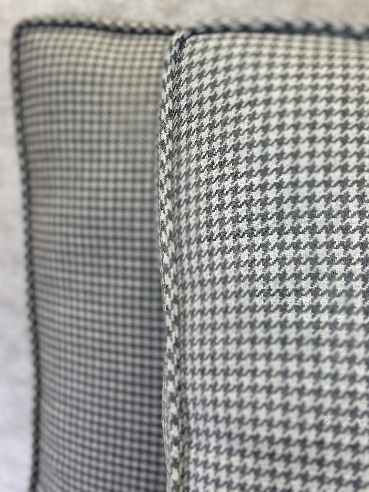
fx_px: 682
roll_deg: -0.3
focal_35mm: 48
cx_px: 184
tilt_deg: -14.1
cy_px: 246
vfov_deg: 39.7
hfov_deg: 30.3
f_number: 1.78
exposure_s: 1/129
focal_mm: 6.86
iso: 80
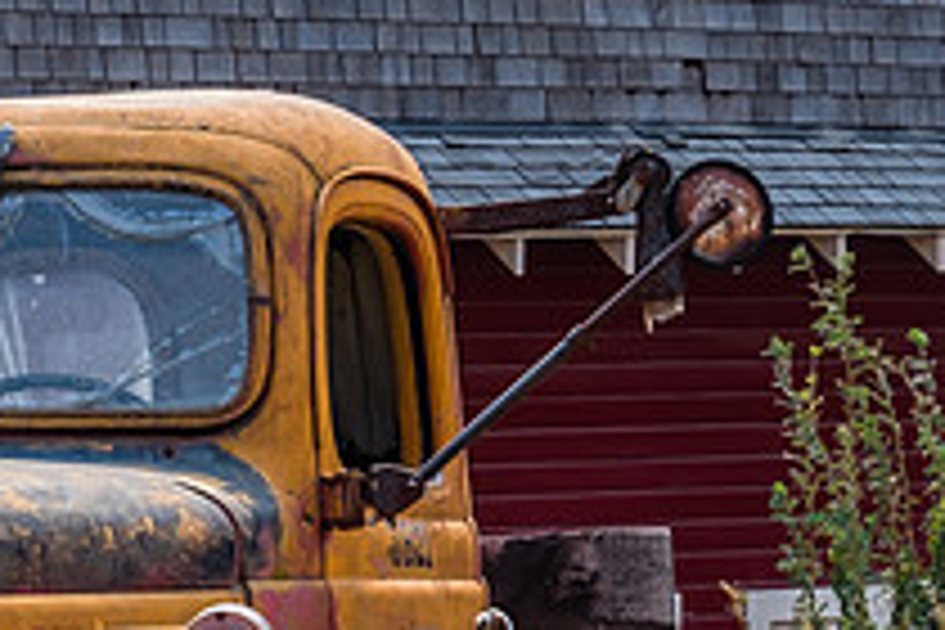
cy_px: 695
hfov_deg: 8.4
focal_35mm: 243
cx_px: -130
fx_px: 6378
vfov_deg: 5.6
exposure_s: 1/60
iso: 200
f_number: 9
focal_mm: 58.9
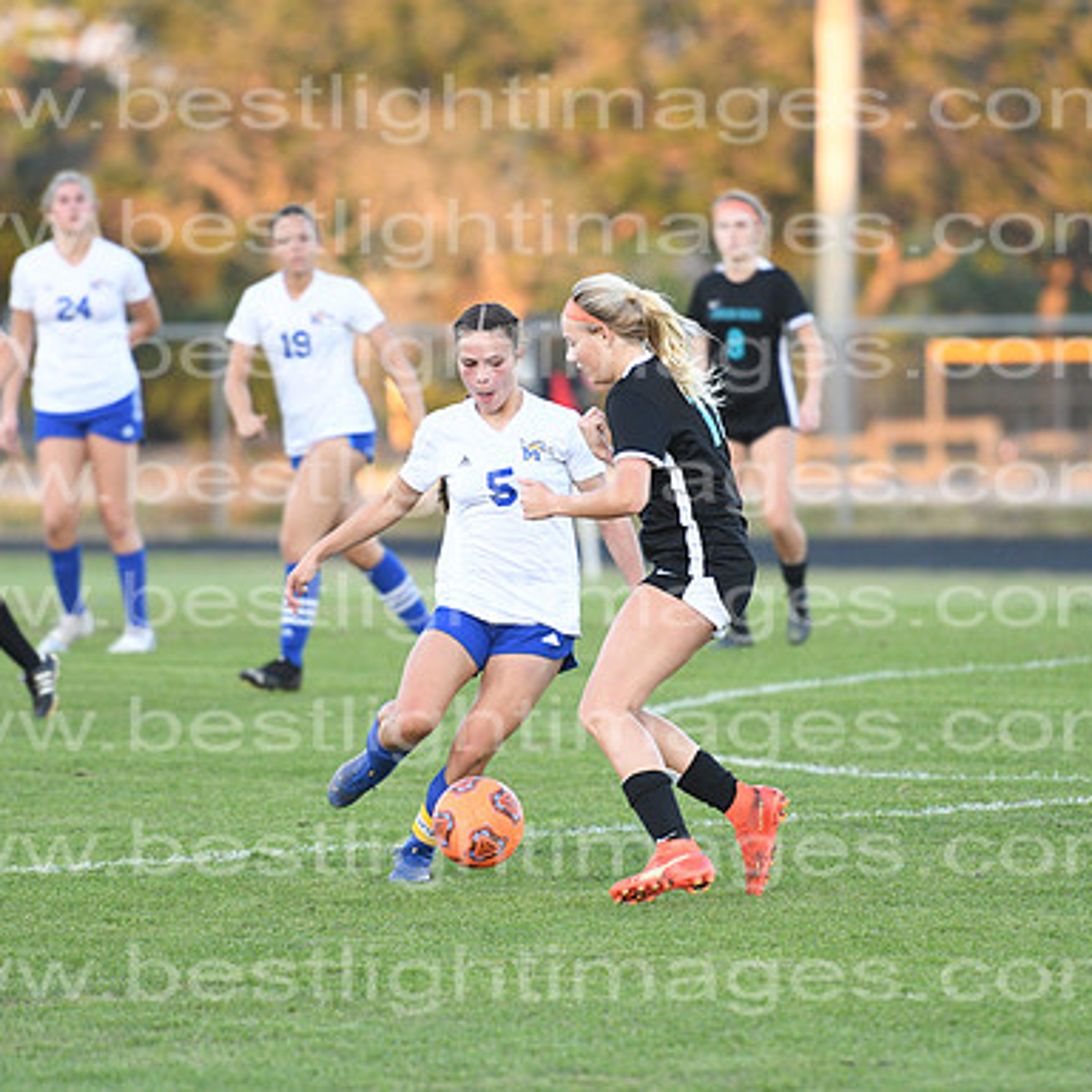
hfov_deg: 4.6
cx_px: 500
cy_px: 545
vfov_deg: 4.6
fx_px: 13741
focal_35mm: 385
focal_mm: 200
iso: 1000
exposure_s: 1/800
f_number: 2.8
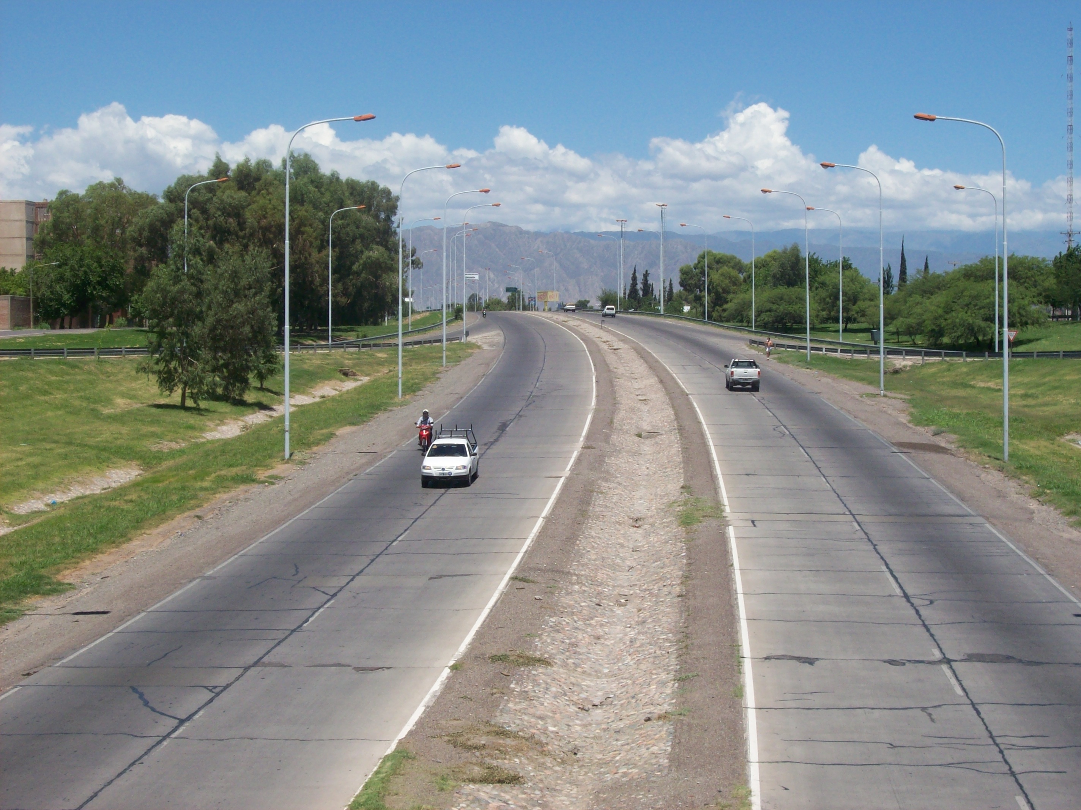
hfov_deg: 27.8
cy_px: 405
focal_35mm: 70
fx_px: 2185
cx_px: 540
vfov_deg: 21.0
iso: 80
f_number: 6.7
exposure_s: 1/463
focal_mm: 11.6
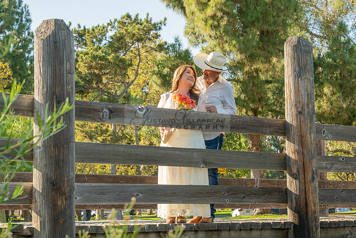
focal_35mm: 87
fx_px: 857
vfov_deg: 15.8
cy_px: 147
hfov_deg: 23.4
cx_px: 212
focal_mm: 70
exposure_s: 1/200
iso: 200
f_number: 8
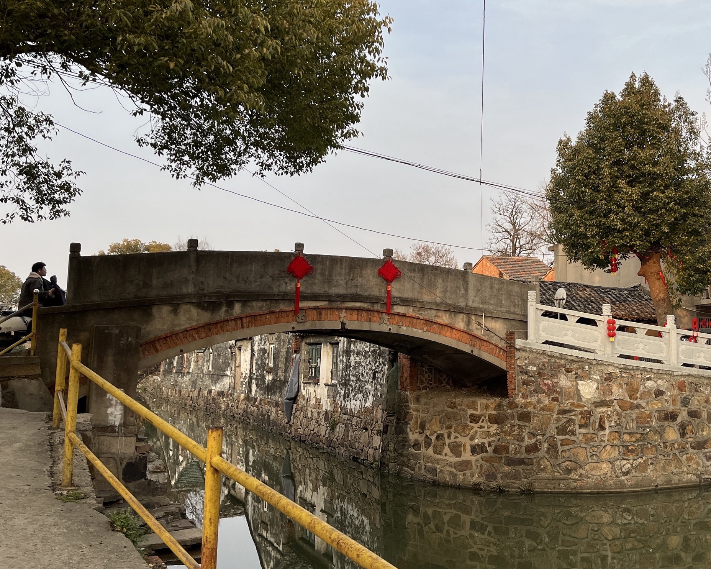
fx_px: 589
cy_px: 291
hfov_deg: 62.2
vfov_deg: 51.5
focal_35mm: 28
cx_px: 371
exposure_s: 1/705
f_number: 1.6
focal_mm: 5.1
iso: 50
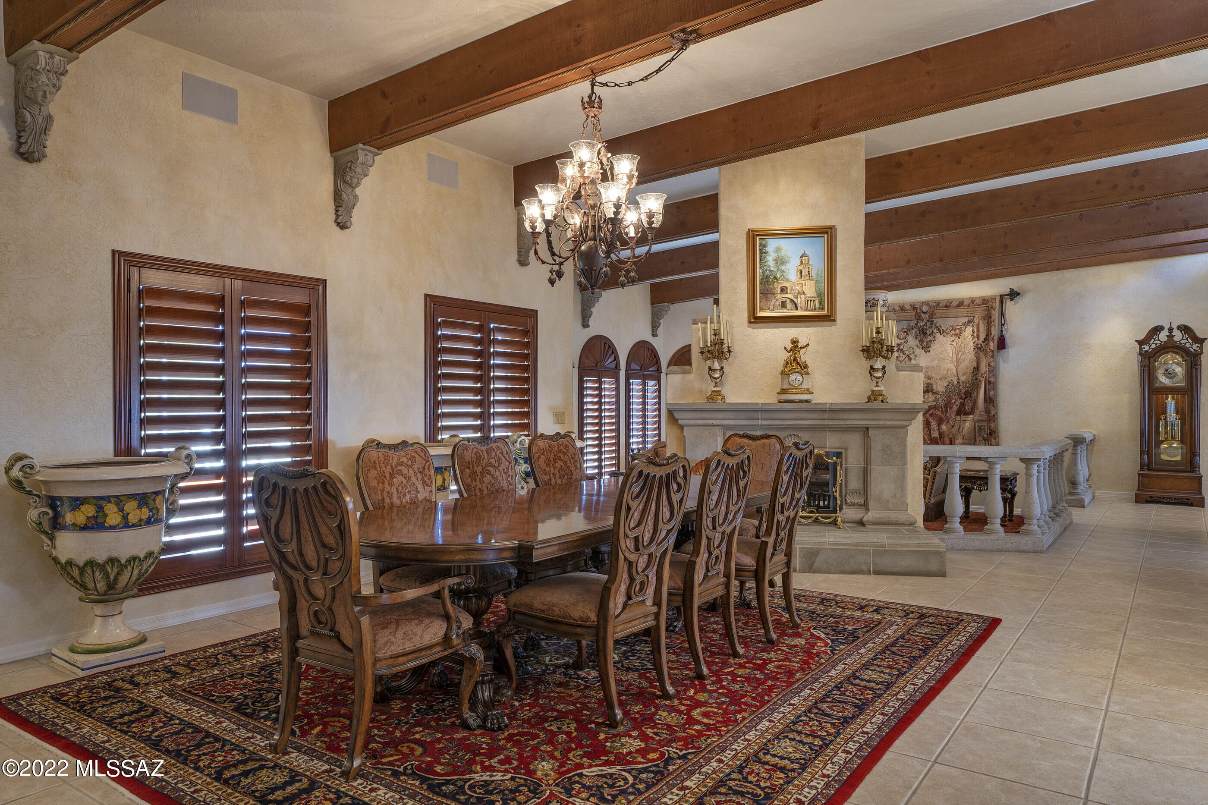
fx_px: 772
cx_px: 604
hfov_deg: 76.1
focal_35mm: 23
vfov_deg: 55.1
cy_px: 402
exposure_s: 1/1.67
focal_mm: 23
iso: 100
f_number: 8
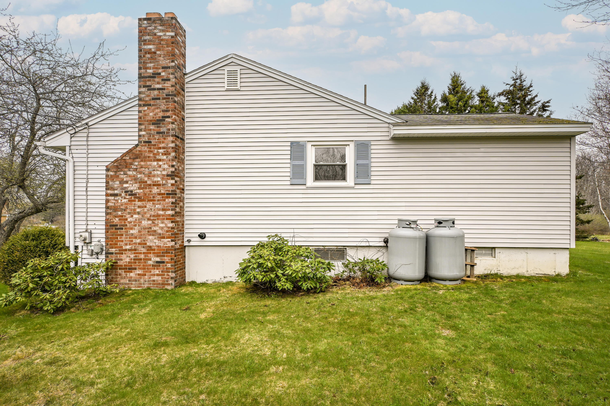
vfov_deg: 67.4
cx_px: 305
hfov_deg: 90.0
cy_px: 203
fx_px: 305
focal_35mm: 18
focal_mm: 12
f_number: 5.6
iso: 100
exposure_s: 1/250
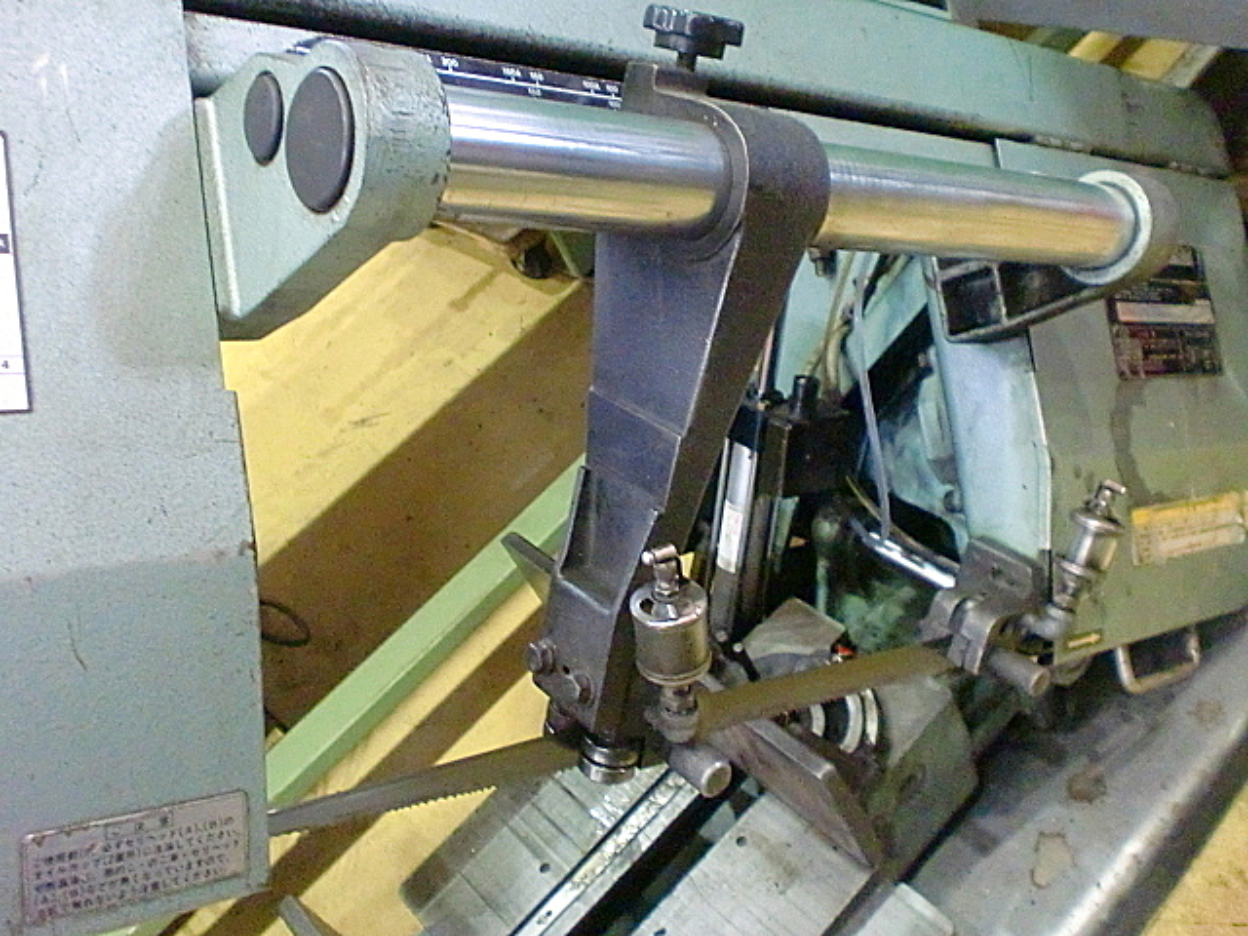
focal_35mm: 35
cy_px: 468
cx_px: 624
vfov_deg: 40.7
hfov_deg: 52.6
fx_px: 1262
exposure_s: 1/60
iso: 1000
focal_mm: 6.3
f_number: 3.1
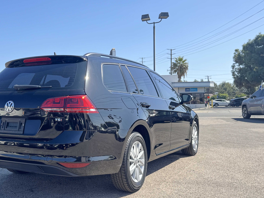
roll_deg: -0.1
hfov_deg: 46.8
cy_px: 104
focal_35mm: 39
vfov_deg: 36.8
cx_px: 80
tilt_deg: -0.3
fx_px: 297
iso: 80
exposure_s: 1/609
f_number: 1.78
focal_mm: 6.76
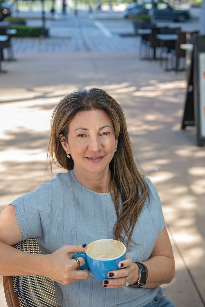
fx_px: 444
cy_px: 154
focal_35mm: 52
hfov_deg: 26.0
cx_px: 102
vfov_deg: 38.2
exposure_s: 1/640
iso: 500
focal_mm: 52
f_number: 3.5
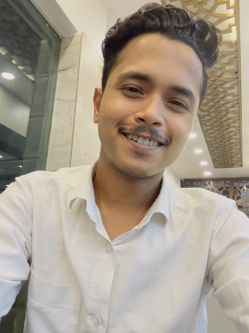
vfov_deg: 60.0
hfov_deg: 46.8
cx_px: 124
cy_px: 166
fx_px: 288
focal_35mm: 30
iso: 320
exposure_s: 1/51
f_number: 1.9
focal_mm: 2.69
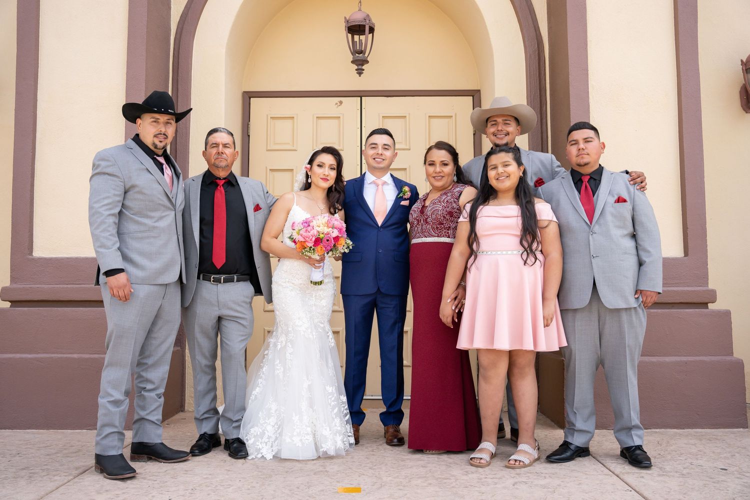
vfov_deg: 41.2
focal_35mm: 32
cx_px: 375
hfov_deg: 58.9
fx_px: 665
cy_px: 250
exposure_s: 1/1600
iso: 500
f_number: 4
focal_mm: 31.9
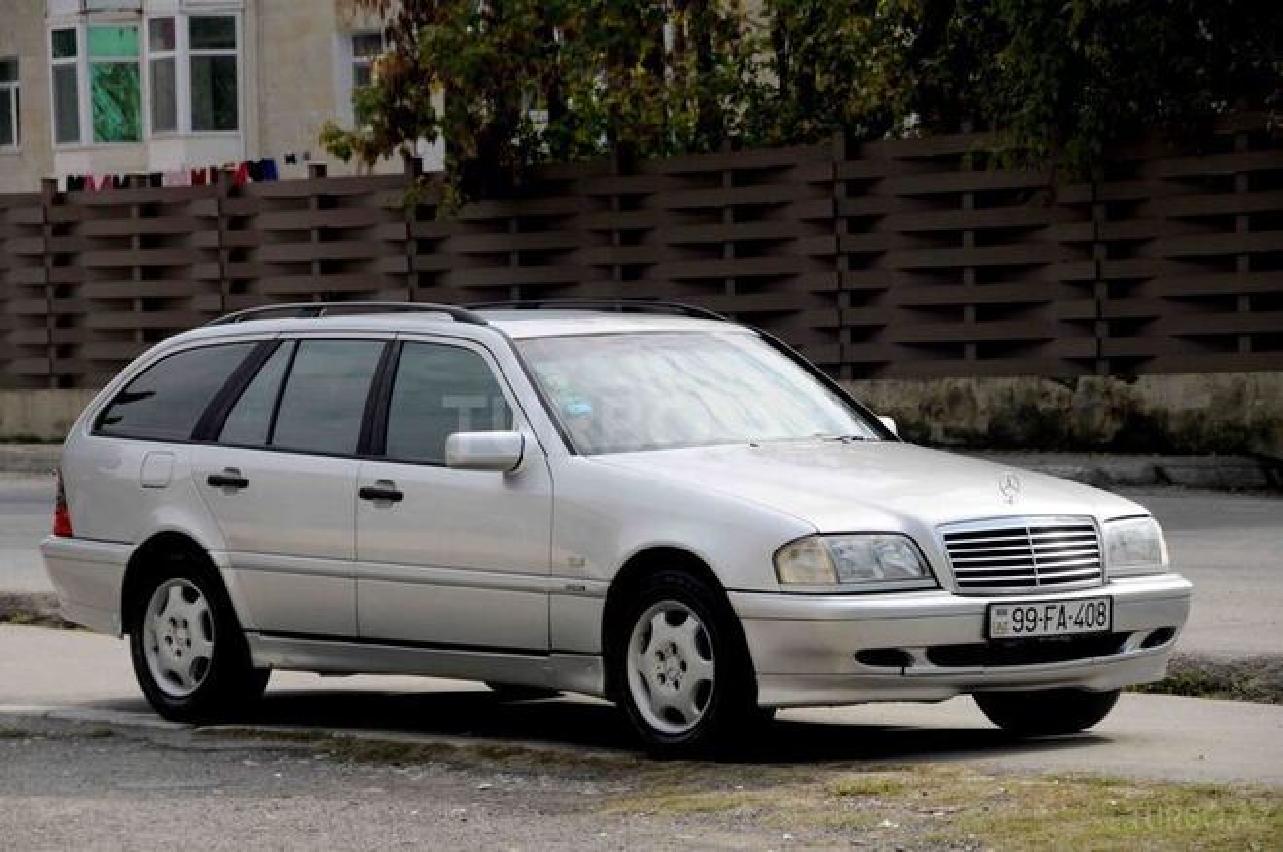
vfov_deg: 9.9
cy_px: 426
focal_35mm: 138
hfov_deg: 14.9
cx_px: 642
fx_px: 4911
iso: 320
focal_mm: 92
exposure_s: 1/800
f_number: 6.3
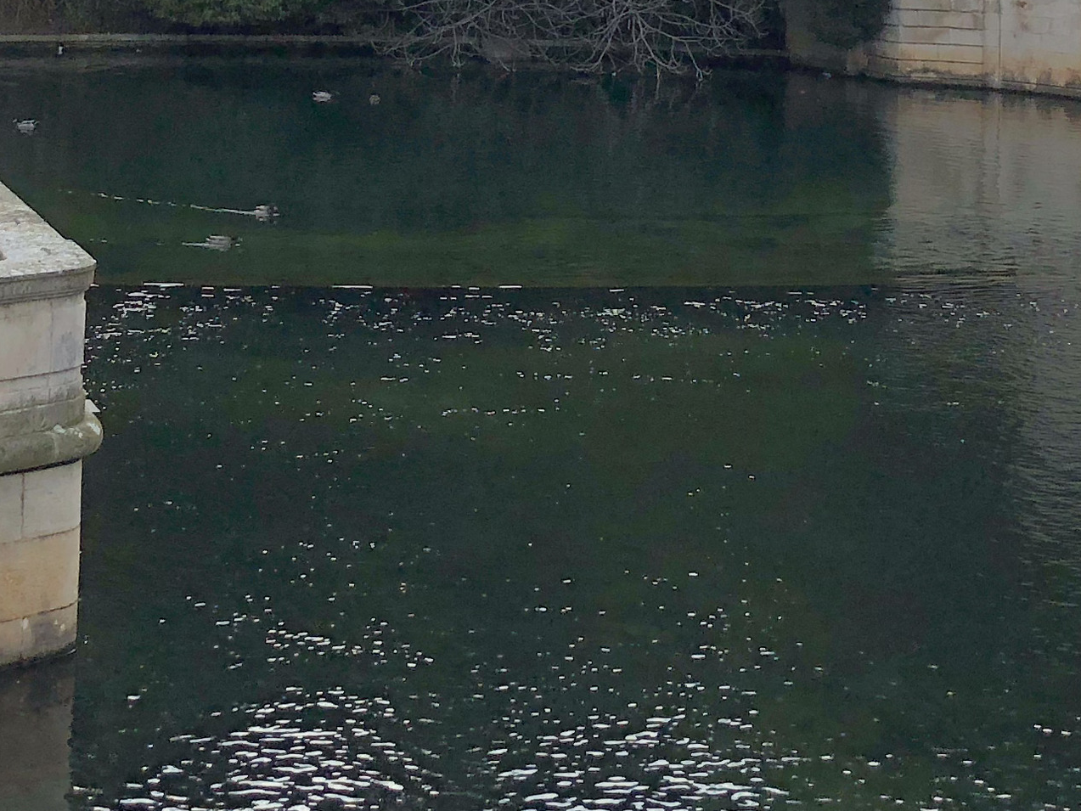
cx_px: 464
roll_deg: -1.3
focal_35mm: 88
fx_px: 2748
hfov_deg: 22.2
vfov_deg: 15.7
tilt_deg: +4.4
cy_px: -313
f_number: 1.8
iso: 20
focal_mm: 4
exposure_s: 1/649
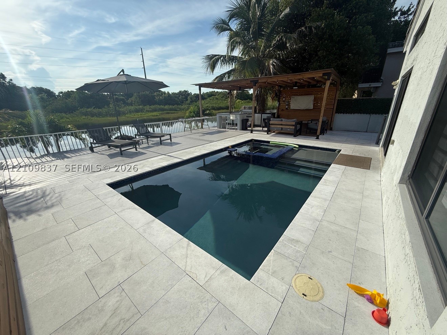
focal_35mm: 14
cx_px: 224
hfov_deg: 102.1
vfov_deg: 85.7
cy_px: 168
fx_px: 181
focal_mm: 2.22
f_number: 2.2
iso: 50
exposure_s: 1/1656
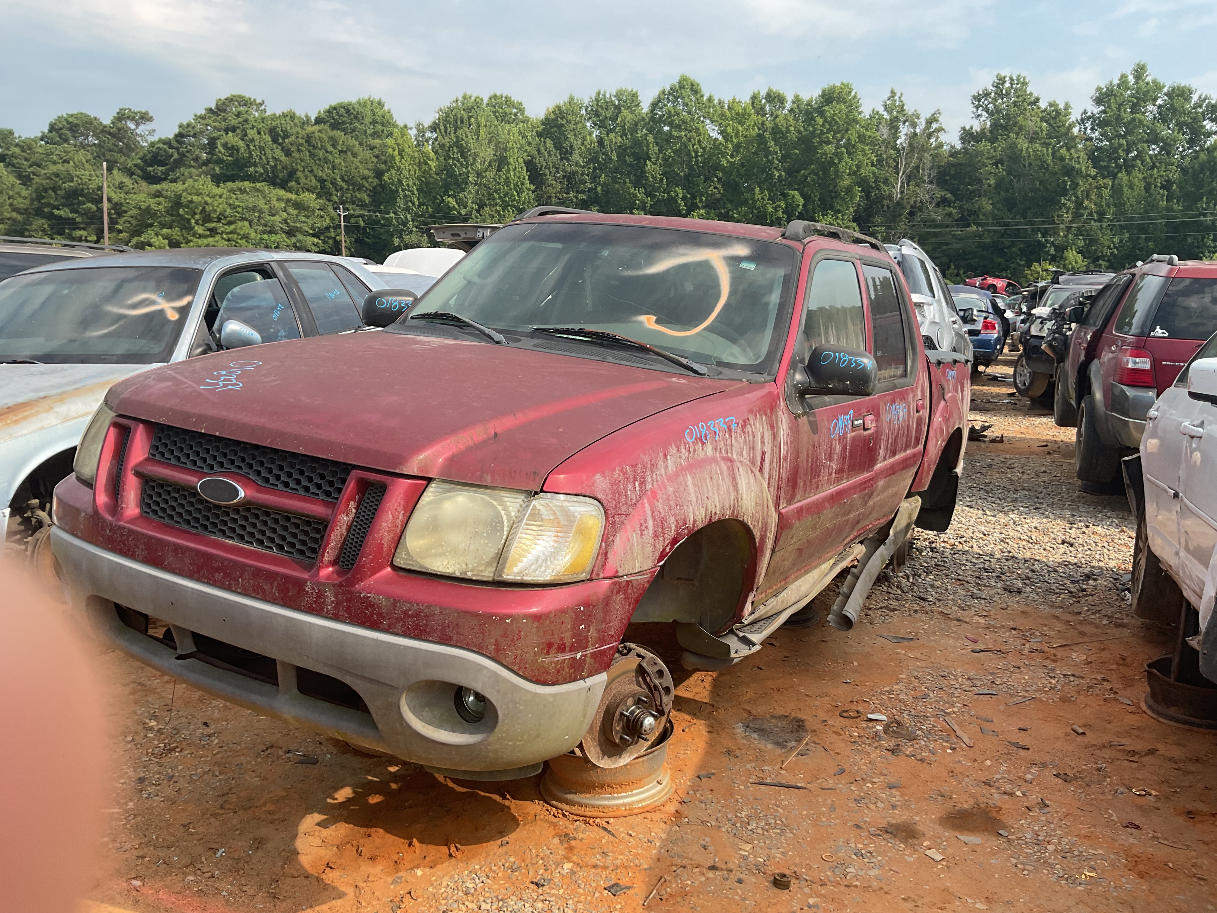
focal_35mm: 29
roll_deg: -0.6
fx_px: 1020
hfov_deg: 61.7
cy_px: 456
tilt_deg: -8.6
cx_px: 608
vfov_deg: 48.2
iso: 16
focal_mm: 3
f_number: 1.8
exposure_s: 1/883
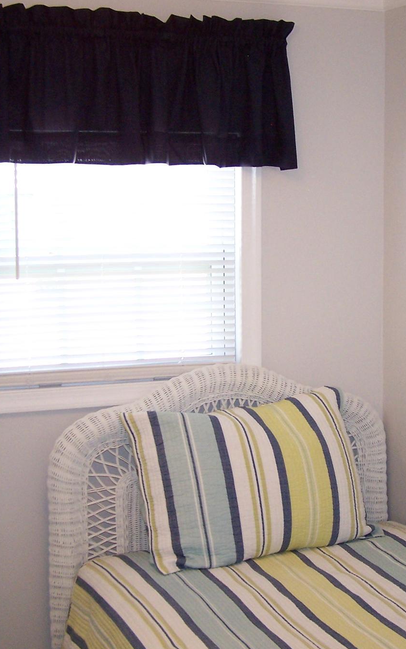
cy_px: 312
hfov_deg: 21.1
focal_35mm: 61
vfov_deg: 33.5
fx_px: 1080
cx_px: 316
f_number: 2.8
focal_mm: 6.3
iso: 140
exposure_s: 1/90
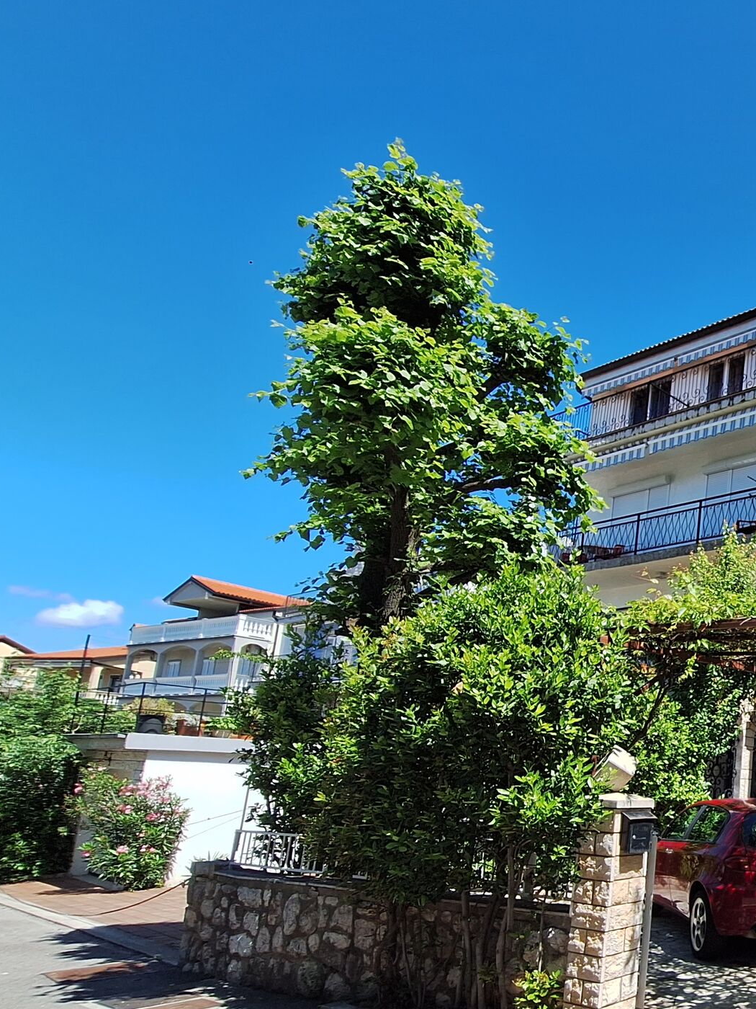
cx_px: 865
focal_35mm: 26
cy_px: 670
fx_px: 757
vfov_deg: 65.6
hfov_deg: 40.6
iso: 40
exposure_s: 1/1037
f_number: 2.2
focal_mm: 1.74
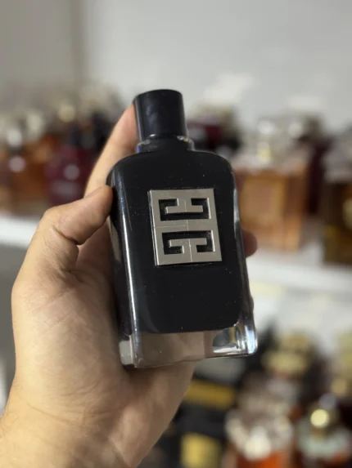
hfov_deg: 30.3
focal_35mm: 48
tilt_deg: -21.1
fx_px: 651
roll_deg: -1.2
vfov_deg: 39.6
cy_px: 234
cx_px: 176
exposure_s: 1/50
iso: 200
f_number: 1.78
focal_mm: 6.76
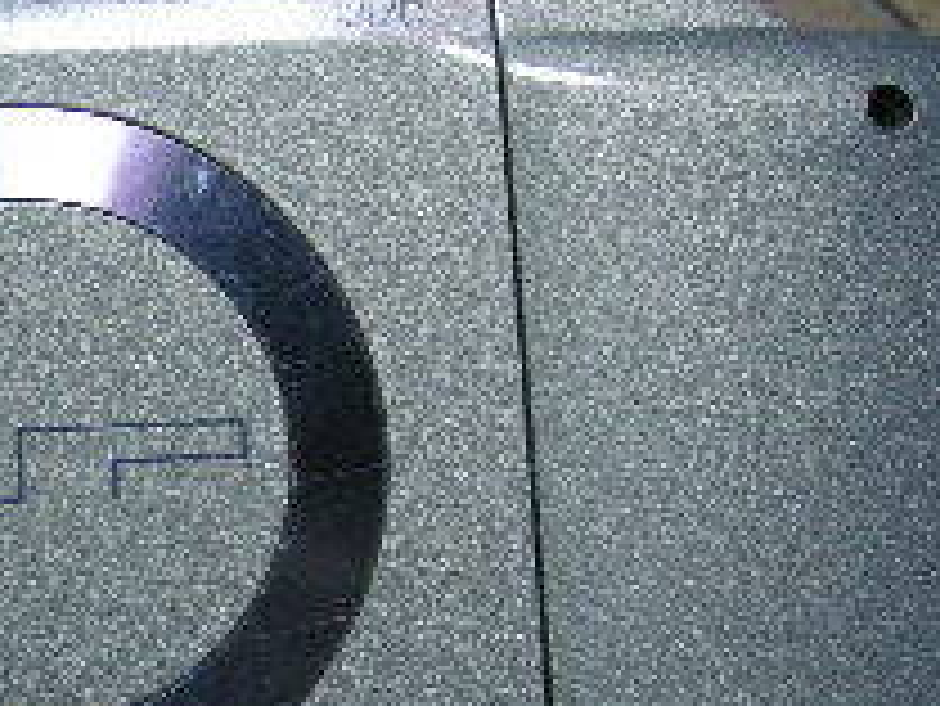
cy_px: 450
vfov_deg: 13.5
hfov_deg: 17.6
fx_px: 2989
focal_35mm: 110
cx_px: 90
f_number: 2.7
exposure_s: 1/72
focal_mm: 7.5
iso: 177
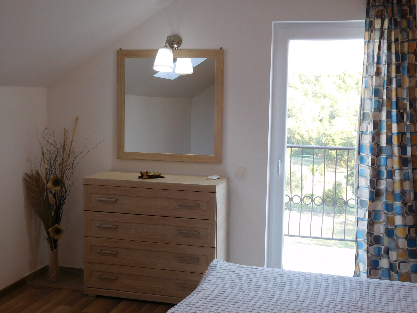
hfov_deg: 42.1
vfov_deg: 32.2
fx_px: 542
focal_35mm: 45
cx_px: 208
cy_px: 156
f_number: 4
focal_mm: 8
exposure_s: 1/40
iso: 125
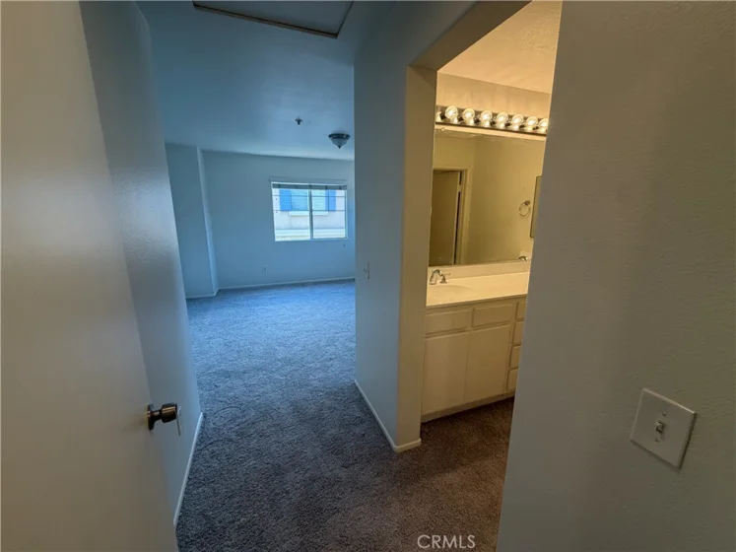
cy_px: 276
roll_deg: +0.4
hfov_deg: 102.1
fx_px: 298
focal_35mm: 14
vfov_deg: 85.7
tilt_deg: -12.4
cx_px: 368
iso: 125
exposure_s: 1/120
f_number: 2.2
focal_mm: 2.22
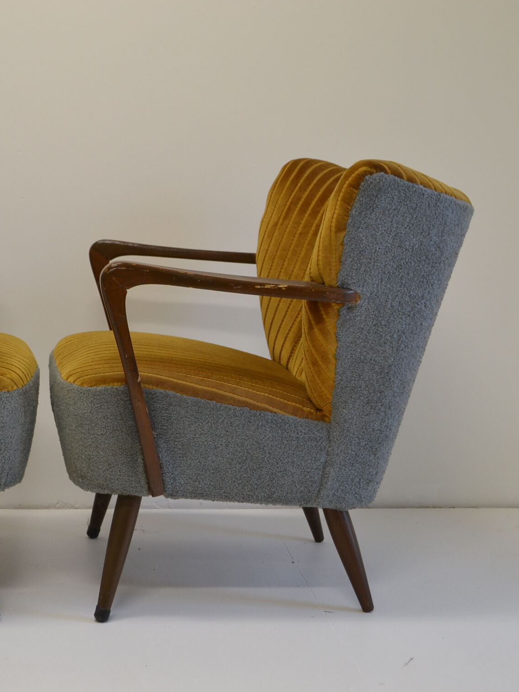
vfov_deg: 30.4
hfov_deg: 22.6
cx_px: 76
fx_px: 1274
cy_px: 341
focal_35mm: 64
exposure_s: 1/50
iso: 400
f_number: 4
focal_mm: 29
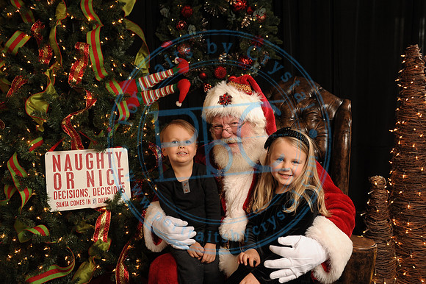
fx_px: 378
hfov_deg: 58.7
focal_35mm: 32
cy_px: 142
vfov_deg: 41.1
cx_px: 213
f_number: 5
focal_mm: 32
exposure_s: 1/125
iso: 1000
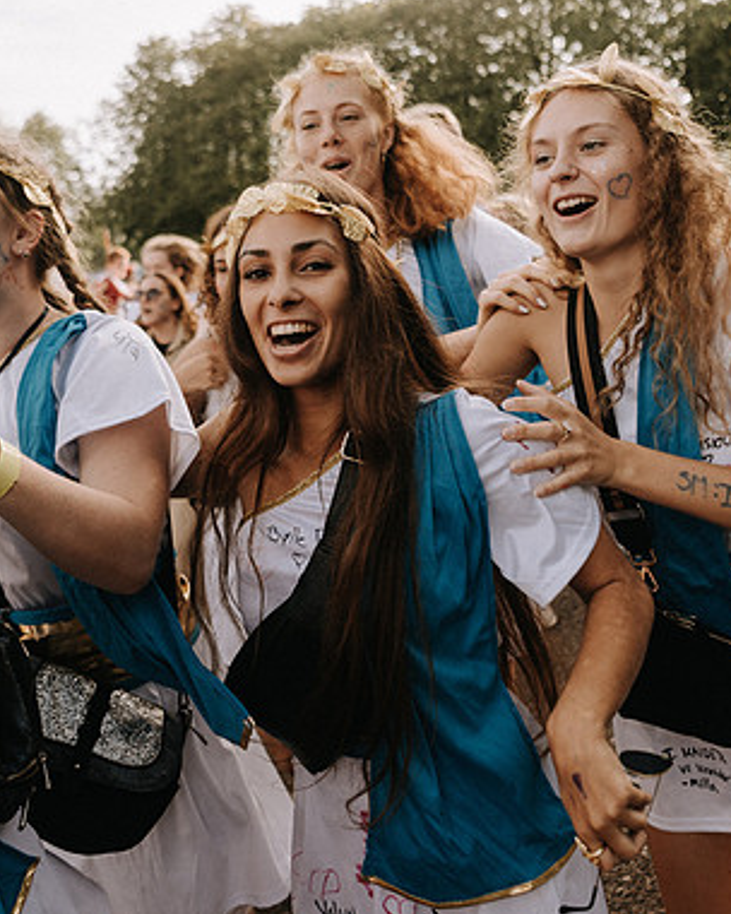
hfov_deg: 38.1
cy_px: 391
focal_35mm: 39
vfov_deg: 46.7
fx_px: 1055
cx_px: 288
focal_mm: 24
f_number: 2.8
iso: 100
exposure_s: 1/640
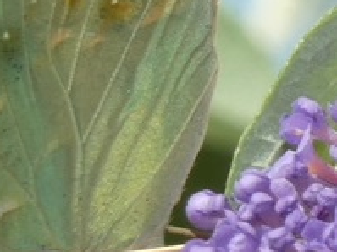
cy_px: 206
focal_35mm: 1164
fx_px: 11325
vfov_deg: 1.3
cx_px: 8
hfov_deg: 1.7
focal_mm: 64.9
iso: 80
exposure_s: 1/250
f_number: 5.6
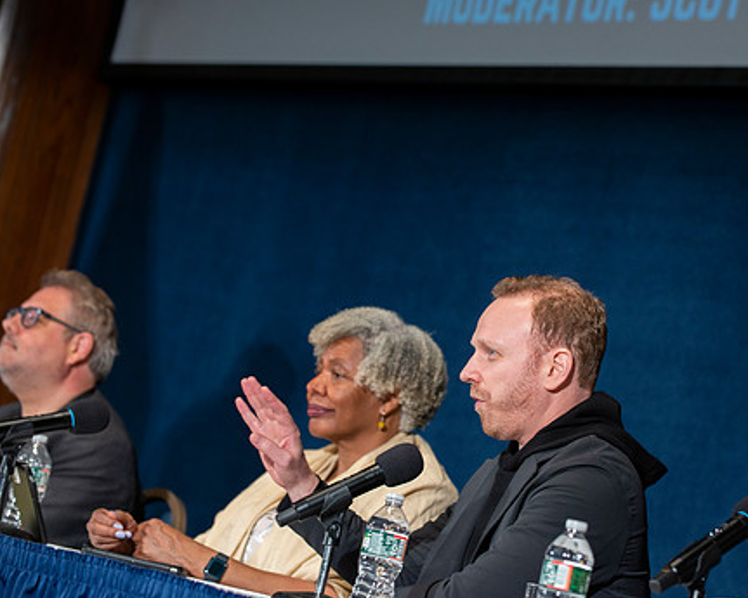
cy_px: 271
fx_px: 3078
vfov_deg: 11.1
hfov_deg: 13.8
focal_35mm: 139
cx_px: 449
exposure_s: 1/200
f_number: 4
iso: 800
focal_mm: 110
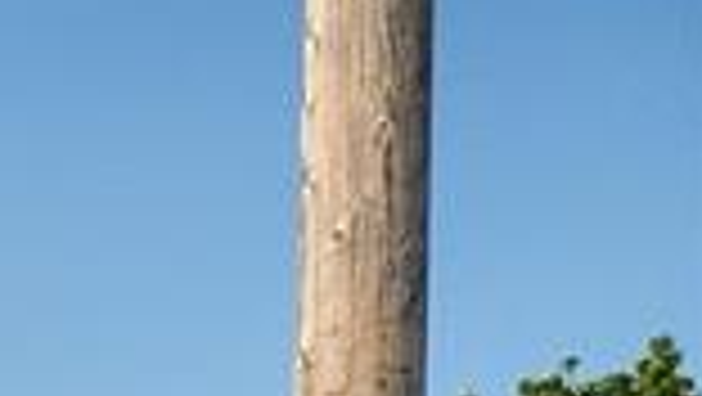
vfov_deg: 6.3
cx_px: -1593
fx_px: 3055
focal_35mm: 164
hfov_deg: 9.4
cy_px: 1490
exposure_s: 1/1746
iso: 20
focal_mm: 5.4
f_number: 1.8
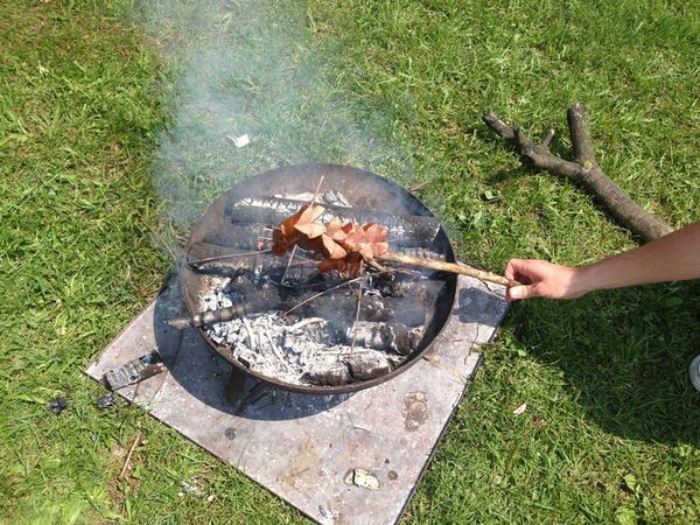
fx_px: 667
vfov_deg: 42.9
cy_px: 262
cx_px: 350
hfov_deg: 55.4
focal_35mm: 33
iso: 50
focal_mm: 4.12
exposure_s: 1/1355
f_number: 2.4
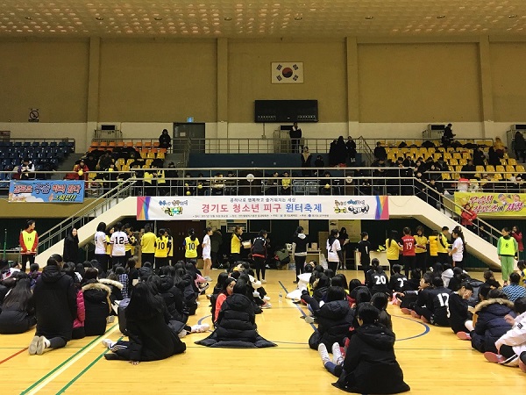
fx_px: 441
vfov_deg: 48.2
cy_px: 198
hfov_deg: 61.7
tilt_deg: +7.9
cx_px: 263
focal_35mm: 29
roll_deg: +0.0
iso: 80
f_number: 2.2
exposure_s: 1/30
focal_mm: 4.15
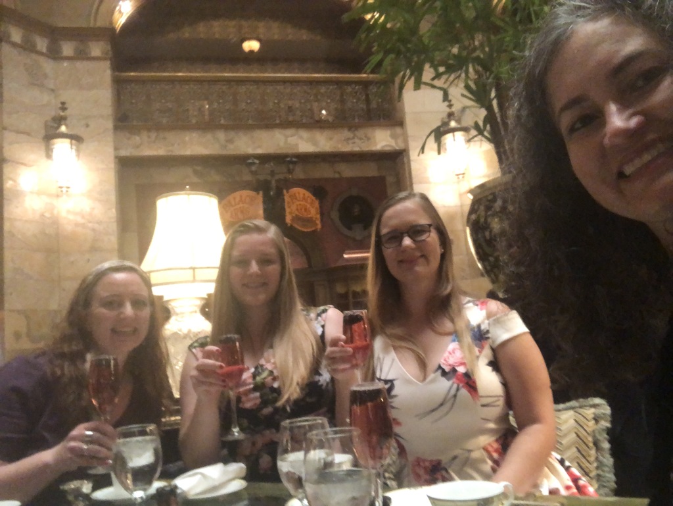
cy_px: 253
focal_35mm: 32
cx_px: 336
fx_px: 622
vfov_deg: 44.2
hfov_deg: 56.8
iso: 500
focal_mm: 2.87
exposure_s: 1/30
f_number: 2.2
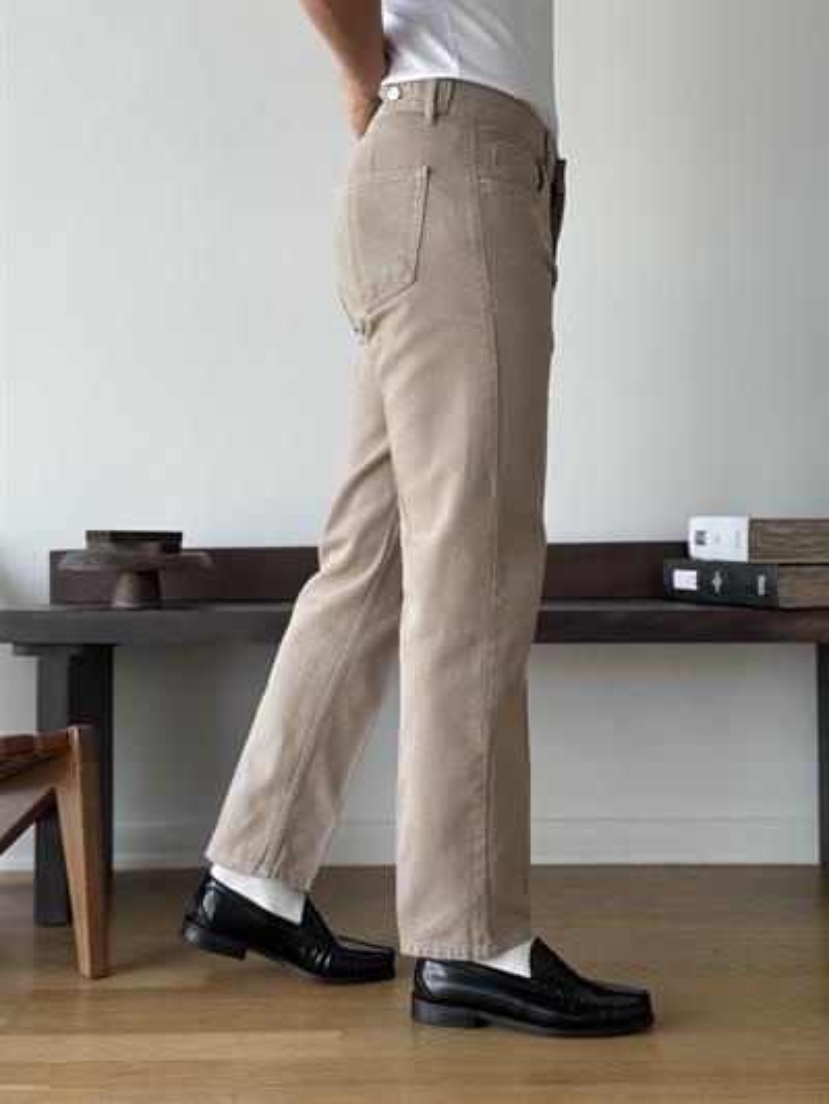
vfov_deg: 39.6
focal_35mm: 48
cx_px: 414
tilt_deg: -0.8
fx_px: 1532
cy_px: 552
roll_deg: +0.2
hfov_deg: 30.3
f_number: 1.78
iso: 80
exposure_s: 1/384
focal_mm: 6.76
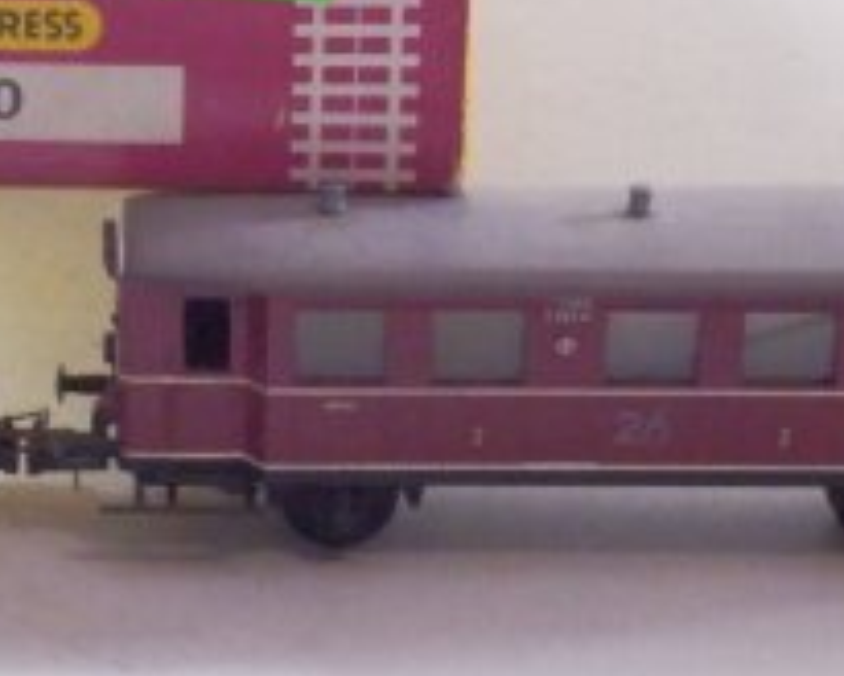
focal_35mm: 189
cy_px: 37
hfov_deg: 10.1
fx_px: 4721
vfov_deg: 8.1
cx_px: 37
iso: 1250
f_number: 4.4
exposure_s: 1/160
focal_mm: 11.9
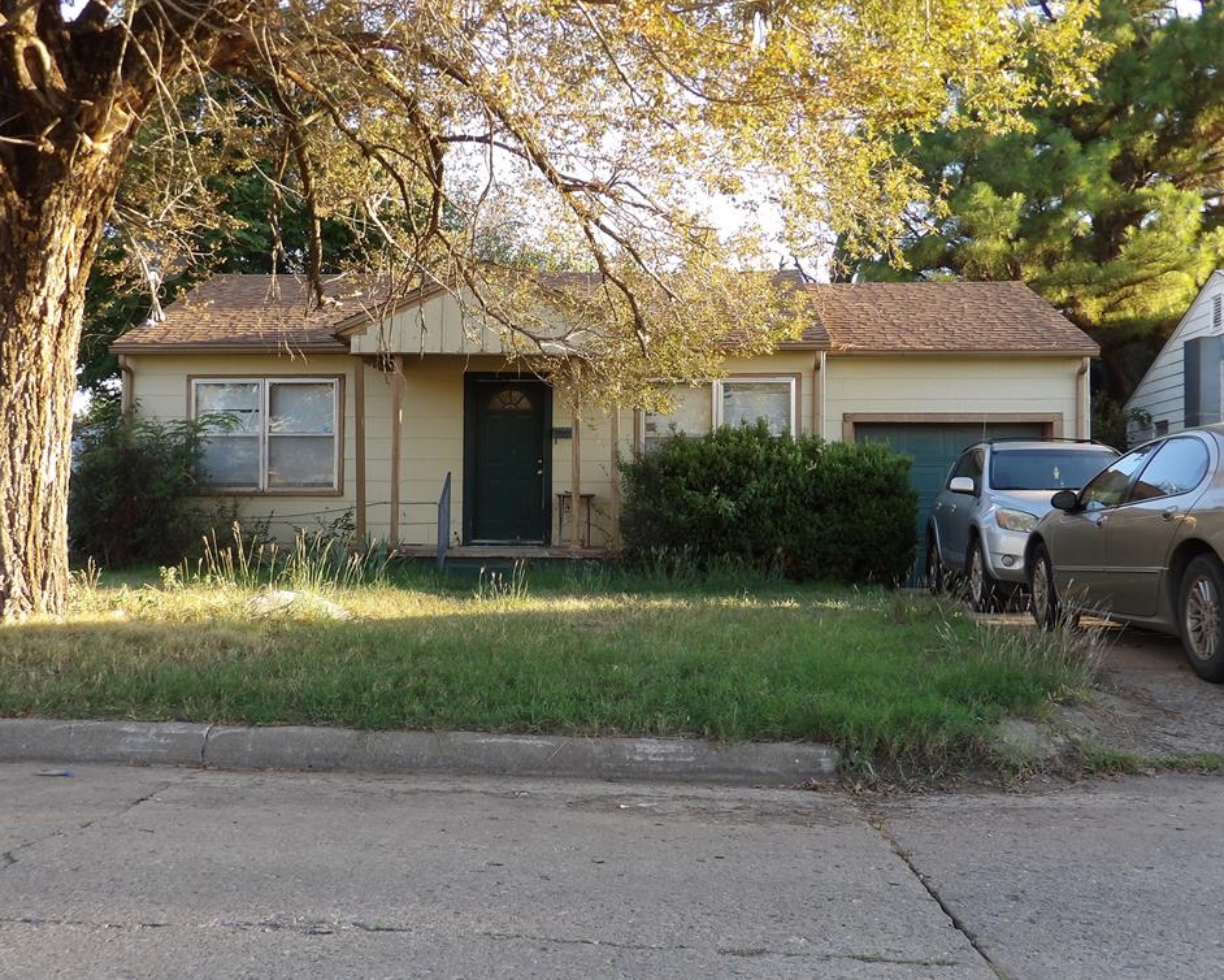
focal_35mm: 35
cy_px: 496
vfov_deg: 42.2
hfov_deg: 51.5
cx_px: 563
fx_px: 1268
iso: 100
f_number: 3.6
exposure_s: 1/83
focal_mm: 5.9
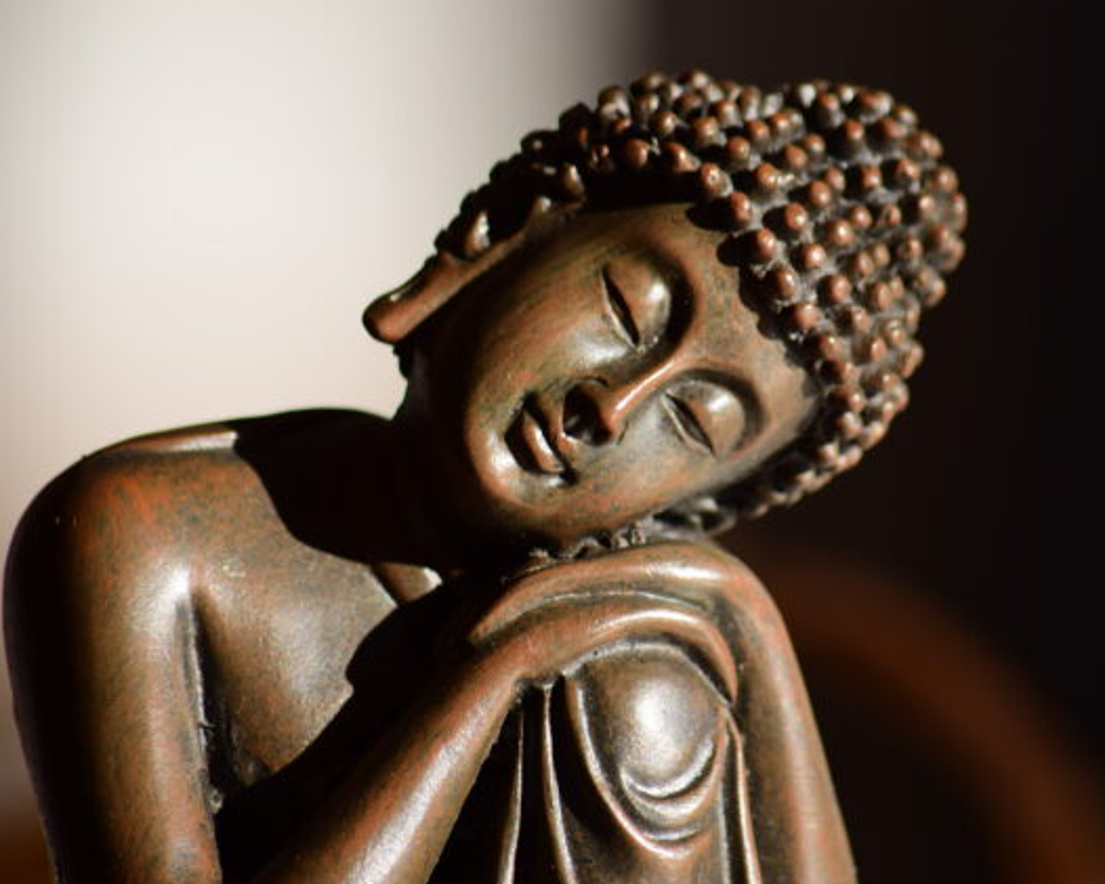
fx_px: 19430
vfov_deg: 2.6
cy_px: 460
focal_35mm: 594
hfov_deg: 3.3
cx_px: 613
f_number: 5.6
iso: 100
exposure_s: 1/160
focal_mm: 300
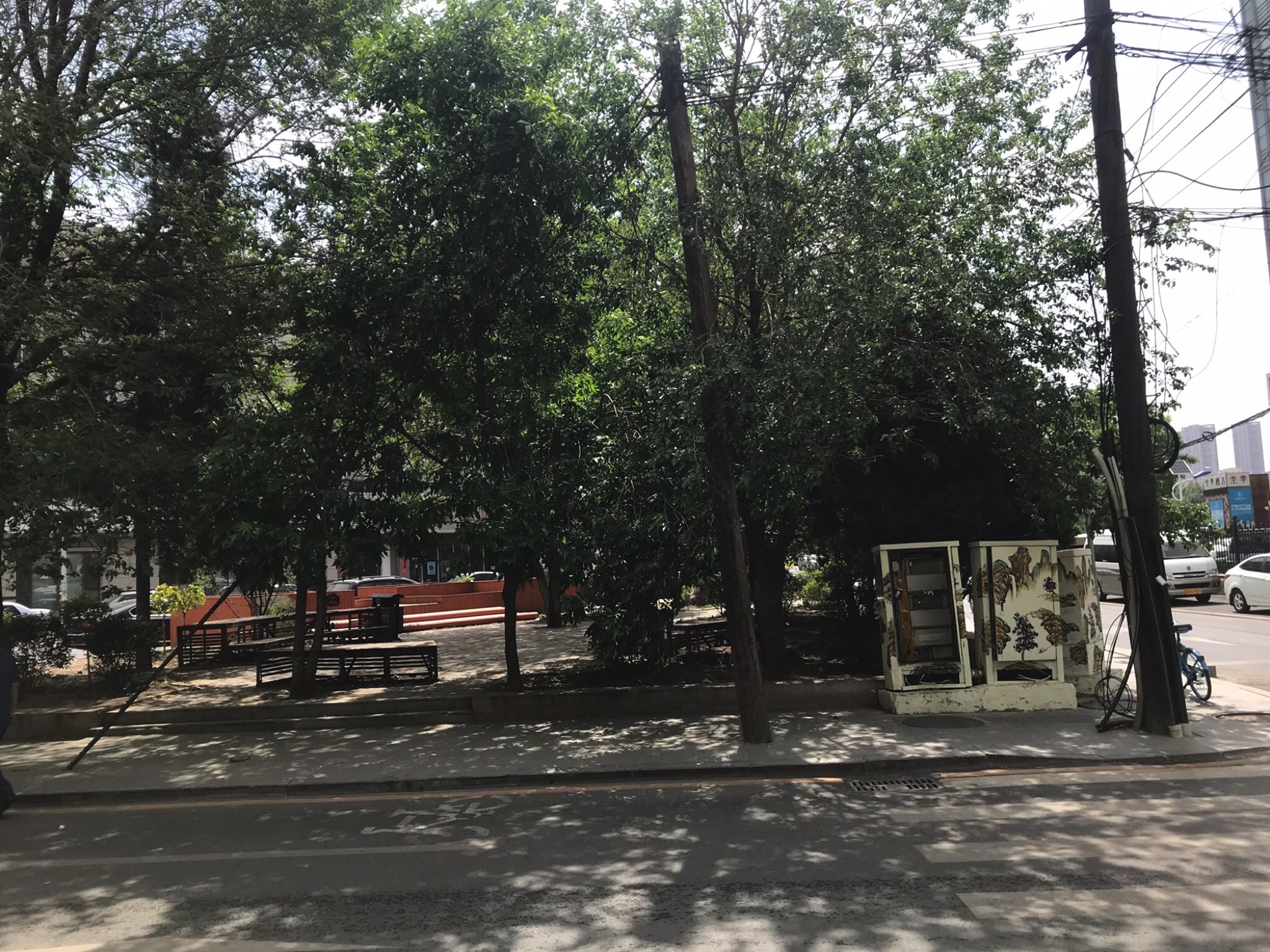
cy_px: 476
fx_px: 1027
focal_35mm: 28
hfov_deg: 63.4
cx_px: 635
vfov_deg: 49.7
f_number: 1.8
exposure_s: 1/1330
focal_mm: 3.99
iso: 20
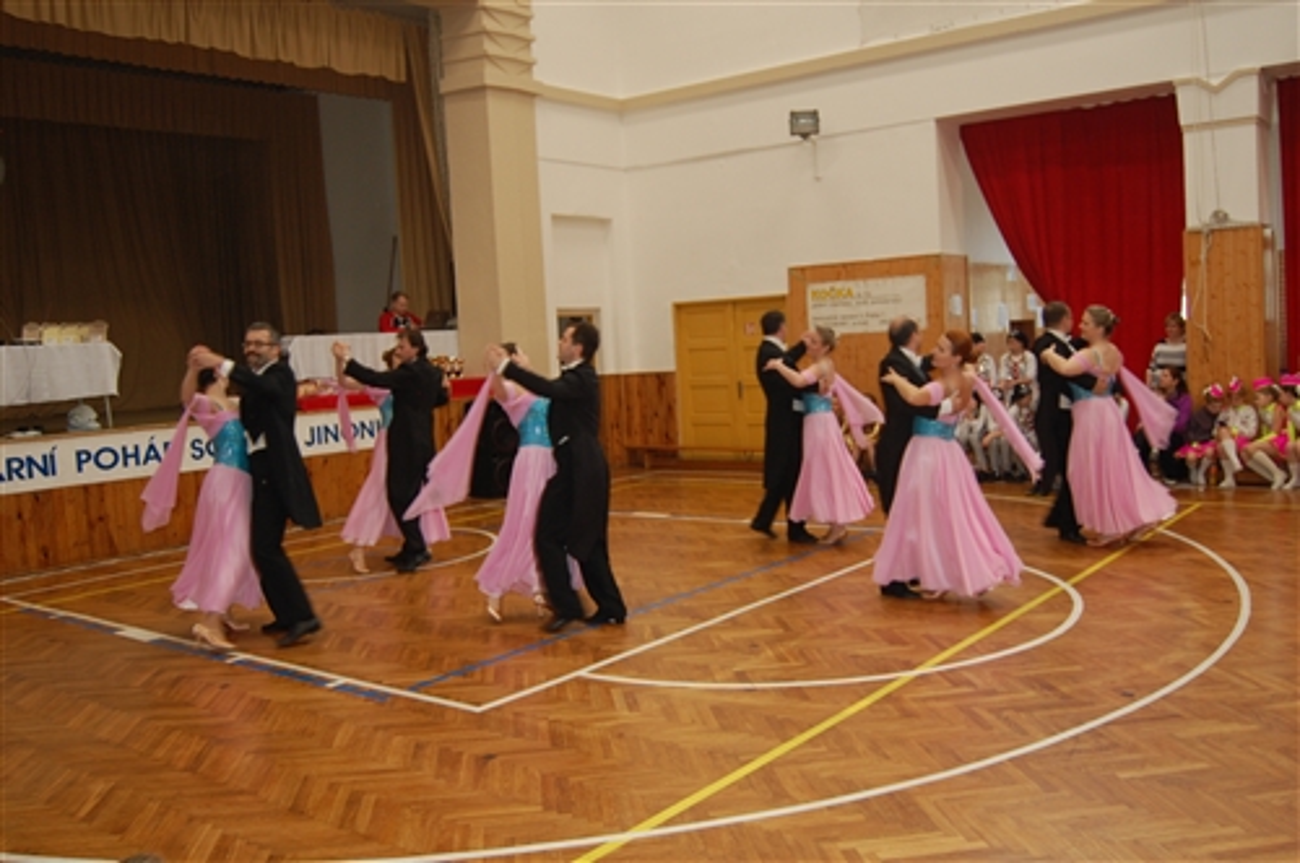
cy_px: 432
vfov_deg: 39.9
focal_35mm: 33
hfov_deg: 57.3
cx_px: 650
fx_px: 1190
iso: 400
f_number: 3.8
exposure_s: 1/60
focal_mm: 22
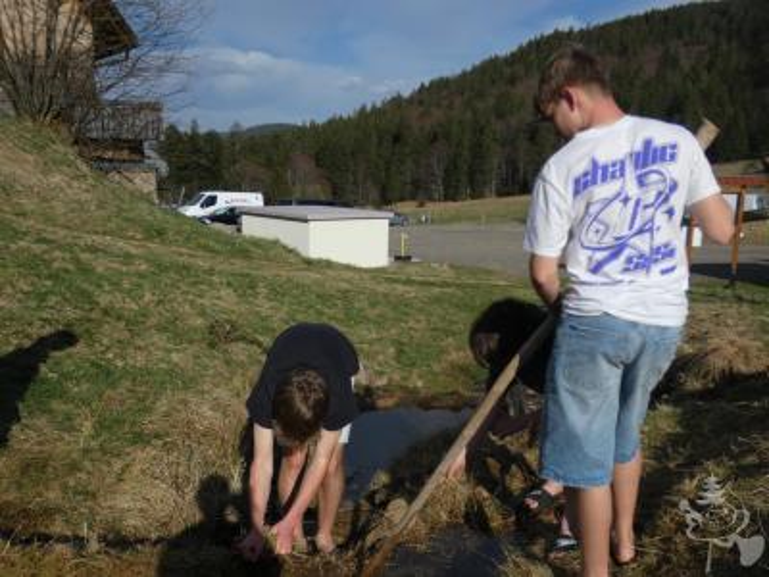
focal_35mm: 35
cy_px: 288
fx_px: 778
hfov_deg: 52.6
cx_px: 384
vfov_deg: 40.7
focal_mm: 6.2
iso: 80
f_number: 3.4
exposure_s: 1/1600
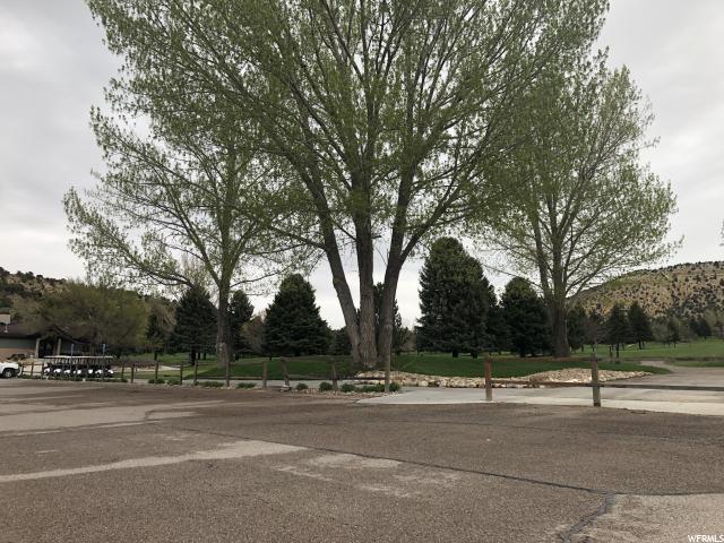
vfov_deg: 49.7
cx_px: 362
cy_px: 272
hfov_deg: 63.4
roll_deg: -0.6
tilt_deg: +10.3
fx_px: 586
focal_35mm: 28
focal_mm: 4
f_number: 1.8
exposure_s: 1/242
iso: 20
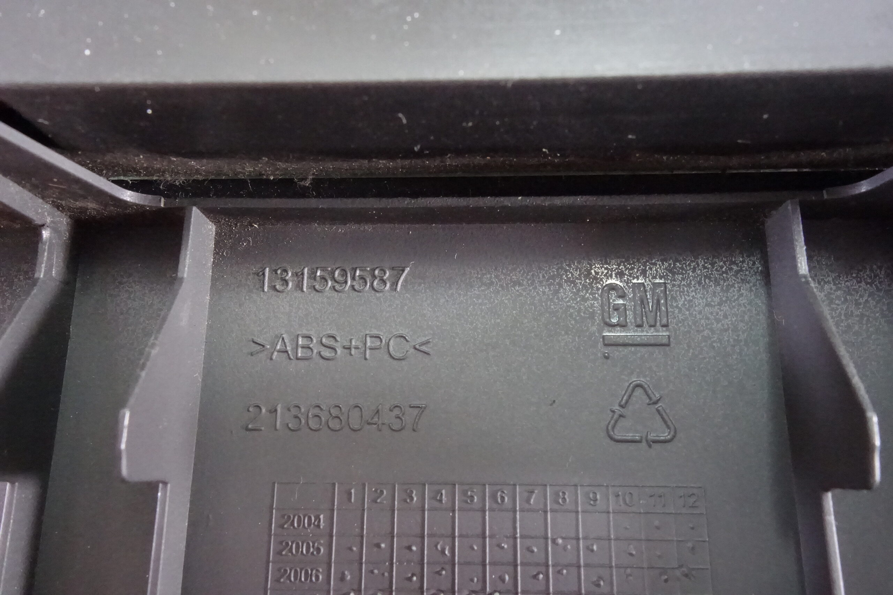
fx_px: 695
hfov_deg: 65.5
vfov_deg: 46.4
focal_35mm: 28
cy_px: 298
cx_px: 446
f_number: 8
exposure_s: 1/30
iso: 6400
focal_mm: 10.4
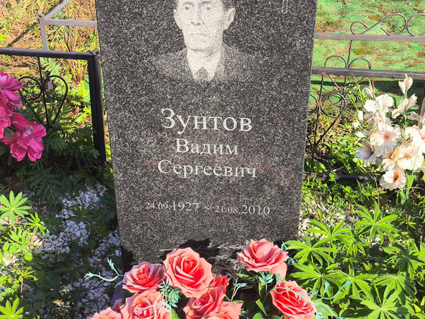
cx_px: 212
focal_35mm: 50
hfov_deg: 38.2
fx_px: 614
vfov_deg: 29.1
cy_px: 160
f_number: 1.7
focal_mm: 4.71
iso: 50
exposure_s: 1/927
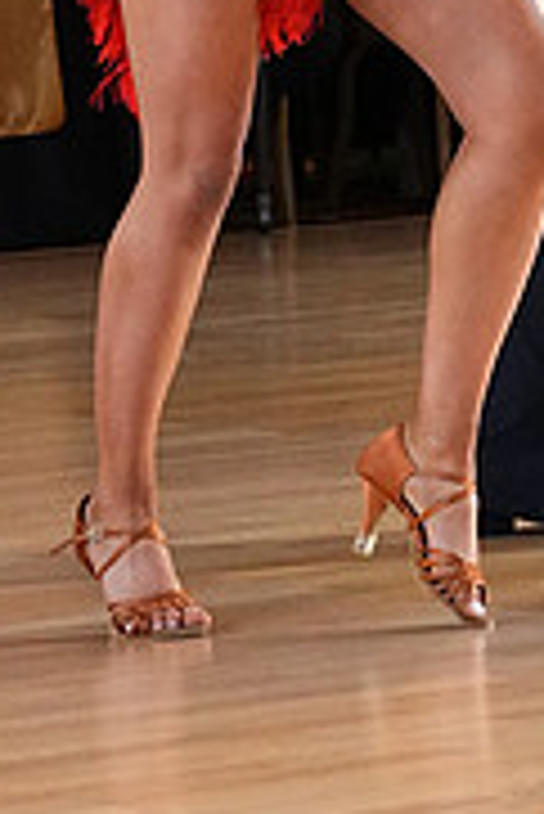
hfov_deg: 4.7
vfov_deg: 7.0
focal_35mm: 292
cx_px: 735
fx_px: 6606
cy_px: -310
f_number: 6.3
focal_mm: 61
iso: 5000
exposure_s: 1/200
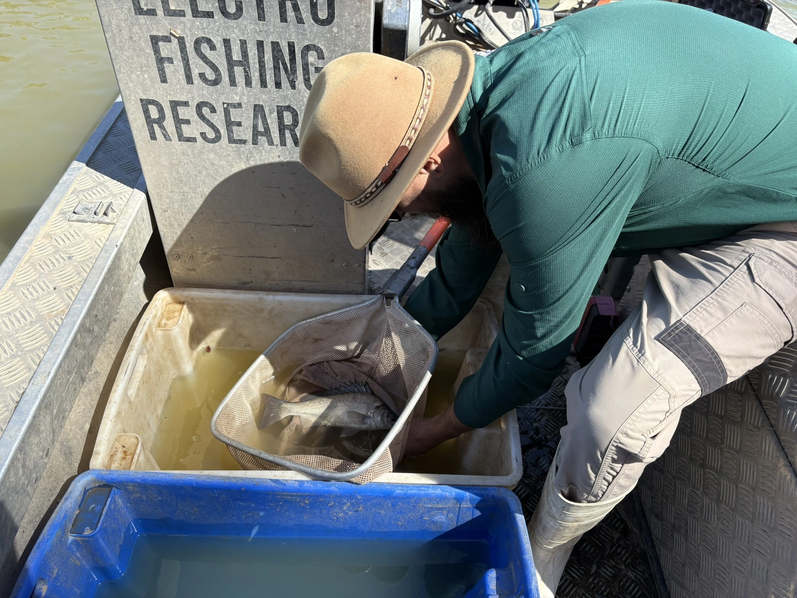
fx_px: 599
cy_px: 299
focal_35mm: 26
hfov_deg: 67.3
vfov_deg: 53.1
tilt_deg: -45.0
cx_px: 398
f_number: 1.6
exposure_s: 1/1032
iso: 50
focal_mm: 5.96
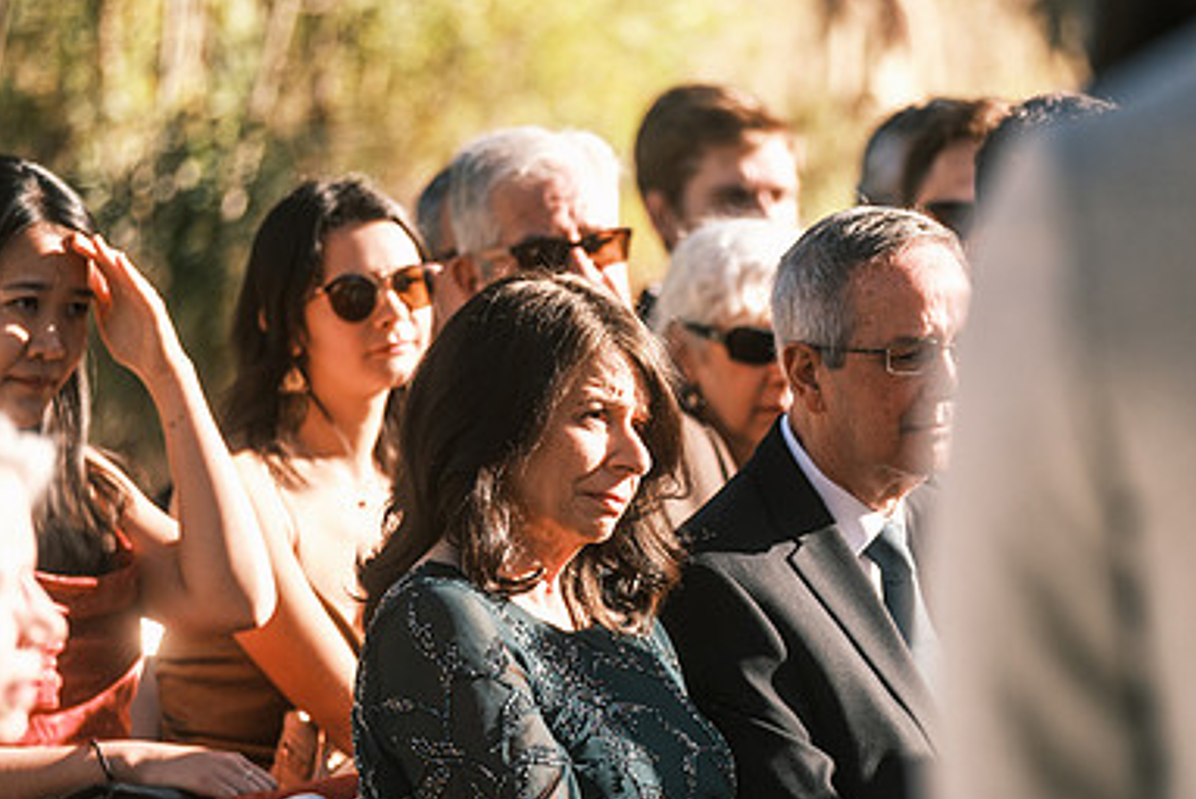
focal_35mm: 318
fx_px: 10572
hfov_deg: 6.5
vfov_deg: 4.3
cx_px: 743
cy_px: 420
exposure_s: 1/950
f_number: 2.8
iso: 200
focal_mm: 140
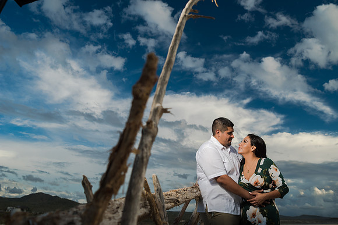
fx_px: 329
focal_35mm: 35
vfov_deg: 37.9
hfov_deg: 54.4
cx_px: 169
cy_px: 112
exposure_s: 1/250
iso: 100
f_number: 5.6
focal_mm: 35
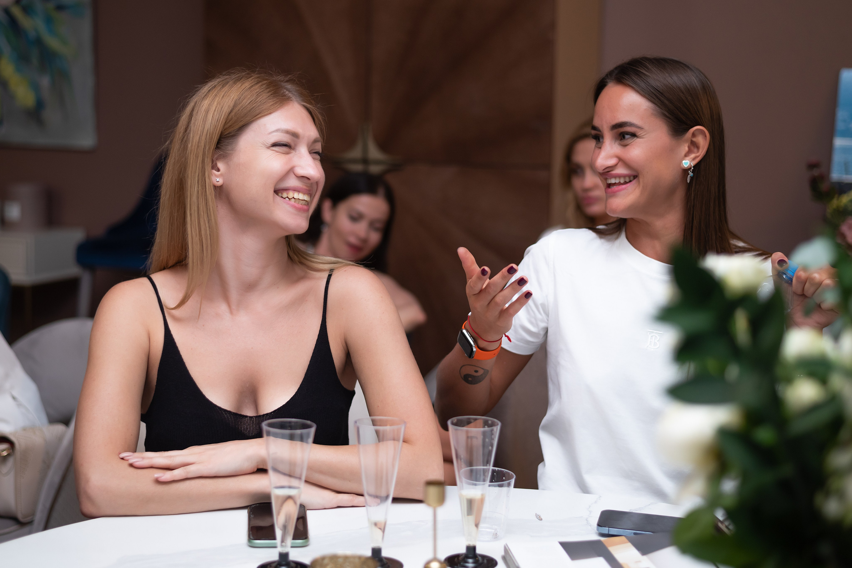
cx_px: 426
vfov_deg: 27.0
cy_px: 284
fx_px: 1184
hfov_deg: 39.6
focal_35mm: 50
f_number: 2.2
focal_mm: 50
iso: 160
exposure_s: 1/200
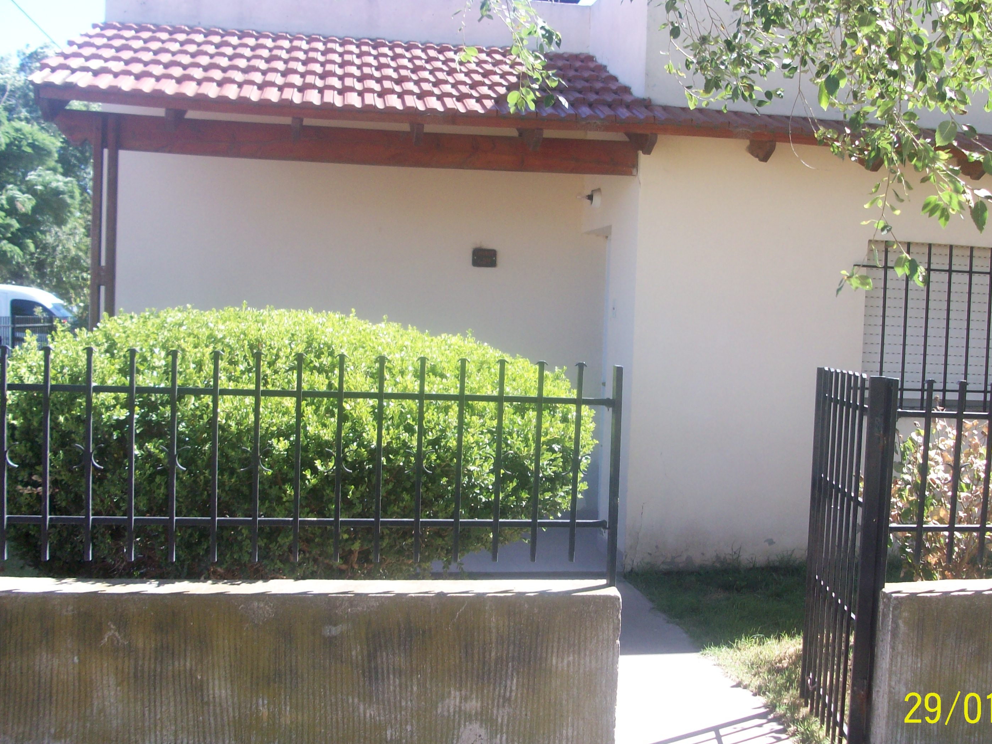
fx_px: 1146
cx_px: 577
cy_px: 375
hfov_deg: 46.6
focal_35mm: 40
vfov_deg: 36.0
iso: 64
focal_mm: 5.7
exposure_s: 1/224
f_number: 2.8
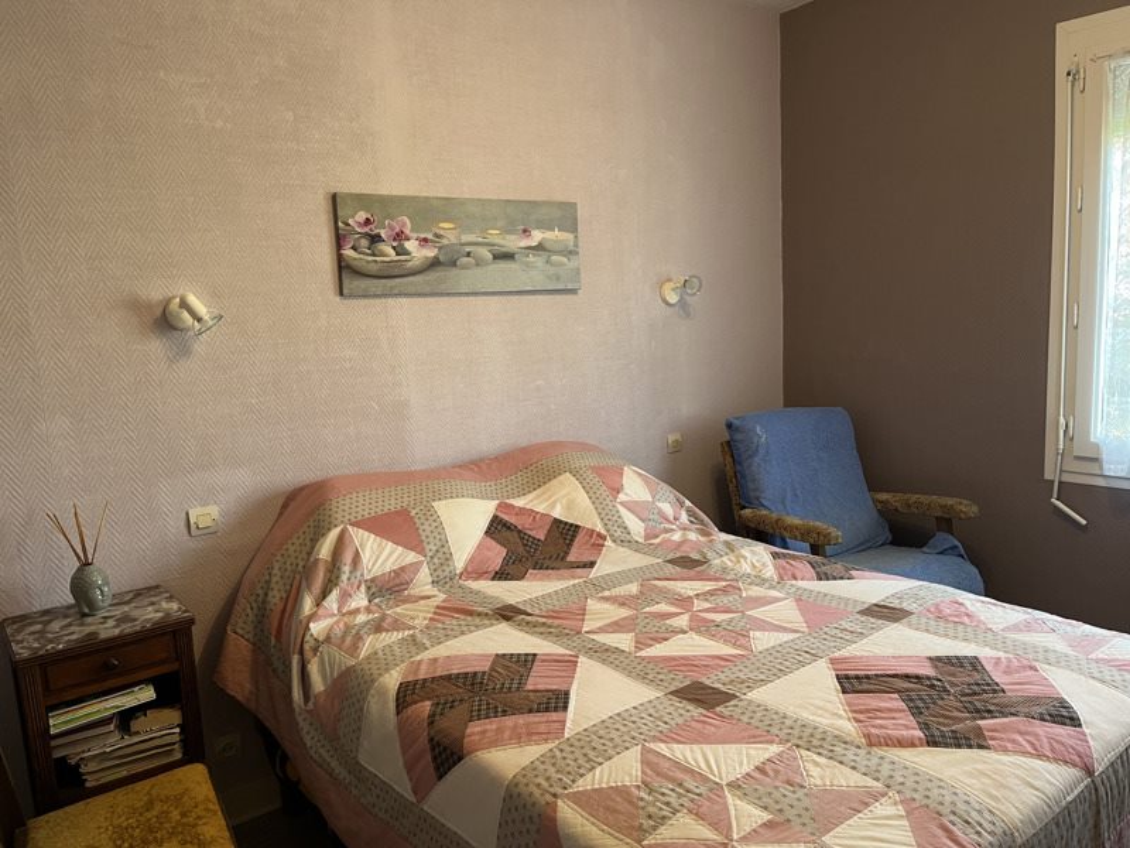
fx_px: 849
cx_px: 565
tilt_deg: -9.3
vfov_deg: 53.1
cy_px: 424
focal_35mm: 26
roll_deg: +3.0
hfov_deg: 67.3
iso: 100
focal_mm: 5.1
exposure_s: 1/50
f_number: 1.6
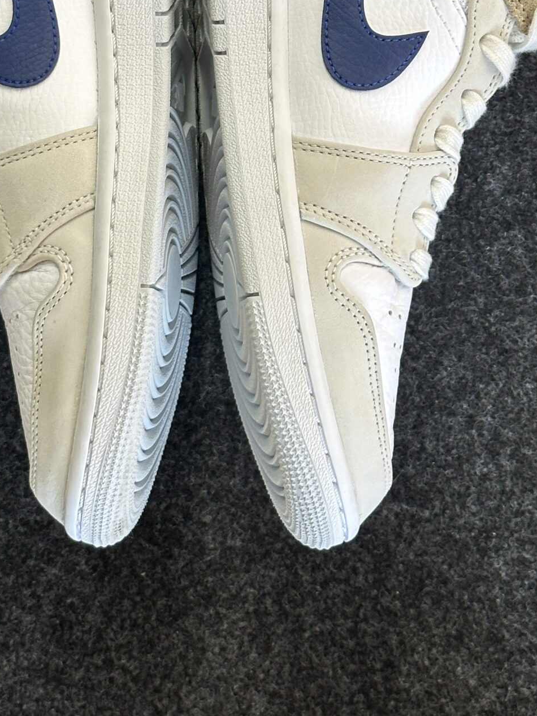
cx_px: 192
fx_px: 2007
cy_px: 110
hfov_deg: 15.2
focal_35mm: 97
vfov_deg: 19.9
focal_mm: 6.86
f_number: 1.78
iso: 100
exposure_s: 1/50
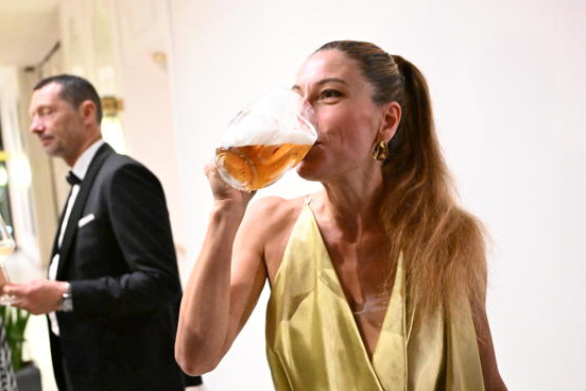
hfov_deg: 47.8
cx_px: 305
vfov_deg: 32.8
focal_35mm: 41
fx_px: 661
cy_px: 242
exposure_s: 1/250
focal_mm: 32.5
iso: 25600
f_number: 2.8
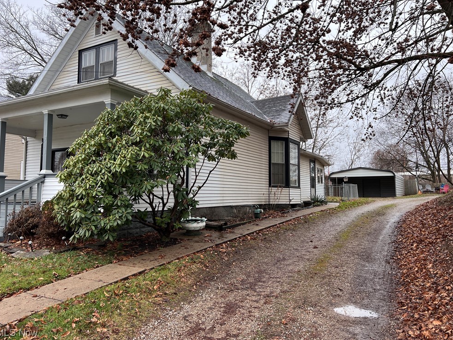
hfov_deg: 65.3
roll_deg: -0.1
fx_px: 353
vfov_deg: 51.4
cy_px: 164
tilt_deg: +4.8
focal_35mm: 27
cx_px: 229
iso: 40
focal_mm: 5.7
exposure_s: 1/279
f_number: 1.5
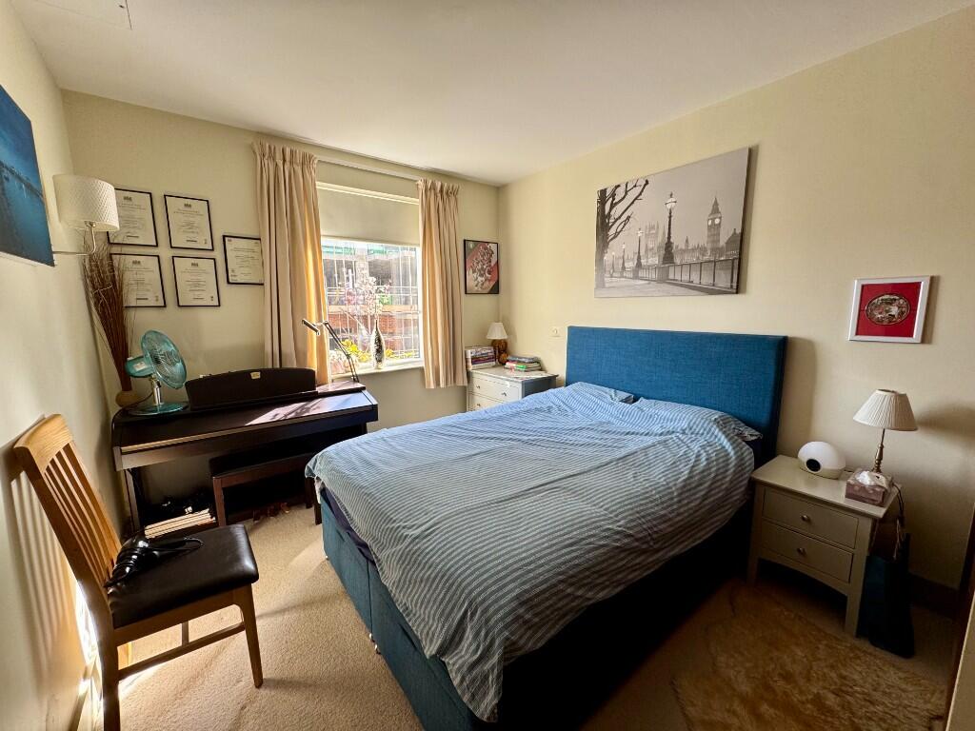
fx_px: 394
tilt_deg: -8.7
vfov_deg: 85.7
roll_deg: +0.8
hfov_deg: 102.1
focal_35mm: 14
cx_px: 488
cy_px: 366
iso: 125
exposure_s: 1/100
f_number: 2.2
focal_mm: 2.22
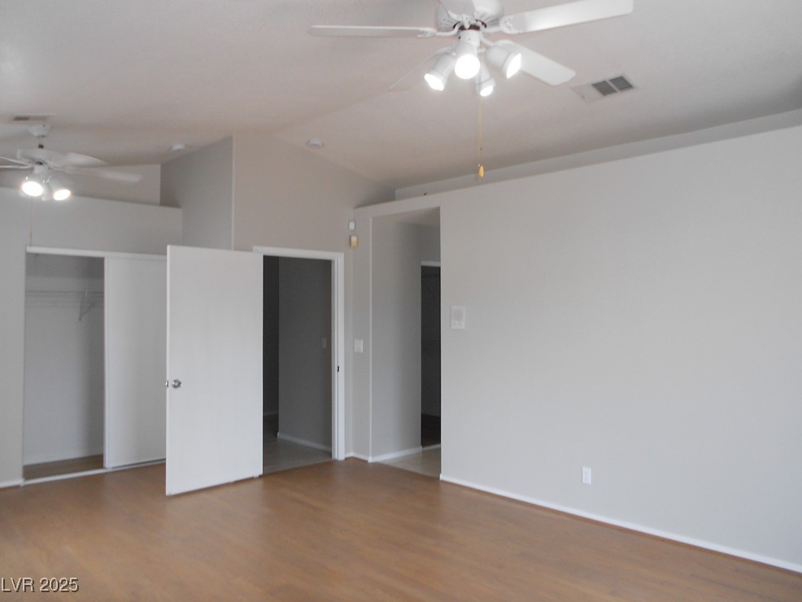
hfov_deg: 65.3
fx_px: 626
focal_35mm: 27
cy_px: 290
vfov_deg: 51.4
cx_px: 412
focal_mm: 4.6
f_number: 3.2
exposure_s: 1/30
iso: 100
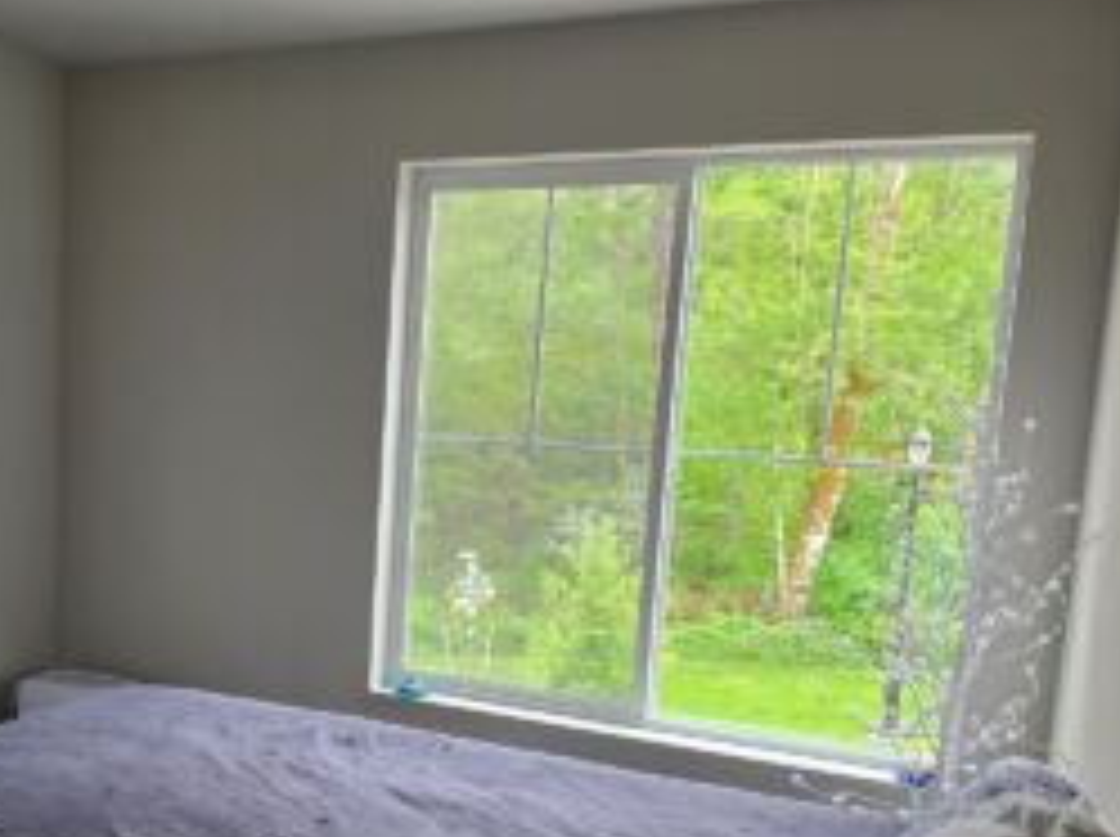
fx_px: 1195
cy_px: 531
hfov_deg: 48.4
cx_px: 292
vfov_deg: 38.3
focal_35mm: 37
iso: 80
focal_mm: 6.5
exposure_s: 1/180
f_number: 1.4
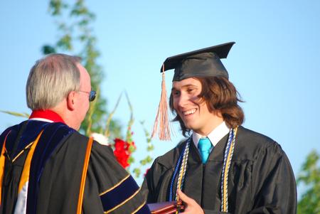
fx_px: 2669
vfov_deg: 4.6
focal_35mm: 300
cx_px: 160
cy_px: 107
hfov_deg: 6.9
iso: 400
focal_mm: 200
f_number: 7.1
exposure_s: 1/320
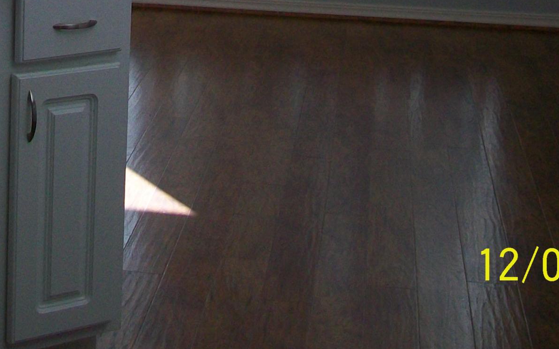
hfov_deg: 22.3
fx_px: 1387
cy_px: -146
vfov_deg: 13.7
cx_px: 57
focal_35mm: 91
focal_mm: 6.1
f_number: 2.7
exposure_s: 1/125
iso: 84
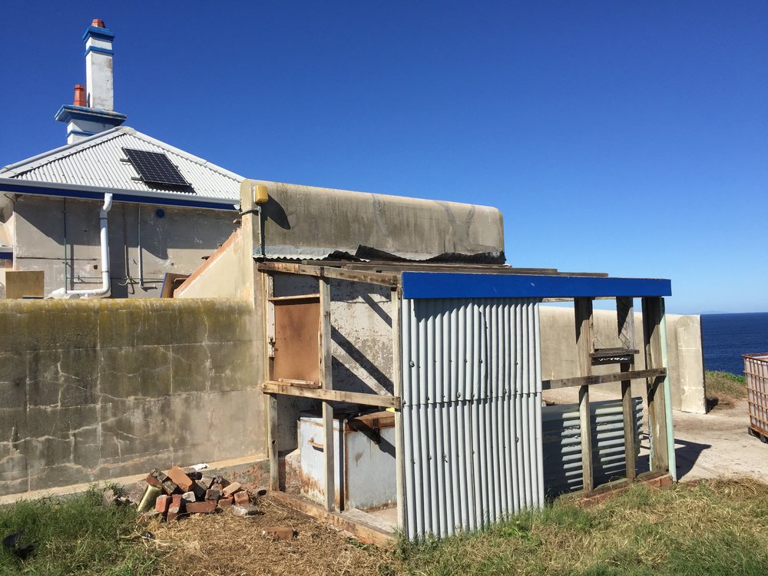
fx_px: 643
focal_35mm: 29
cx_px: 384
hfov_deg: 61.7
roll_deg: +1.5
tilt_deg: +4.6
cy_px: 288
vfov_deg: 48.2
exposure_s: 1/3049
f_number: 2.2
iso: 32
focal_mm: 4.15
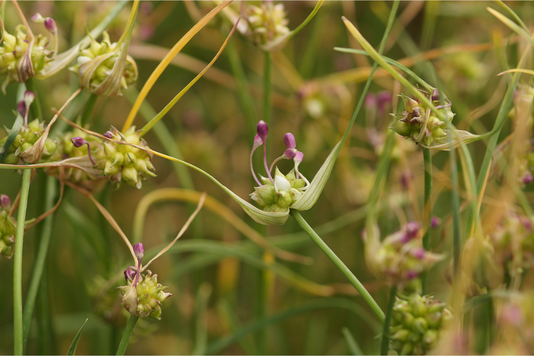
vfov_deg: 9.1
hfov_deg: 13.7
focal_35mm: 150
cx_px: 267
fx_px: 2225
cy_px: 178
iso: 100
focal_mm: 100
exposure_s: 1/400
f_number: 3.2
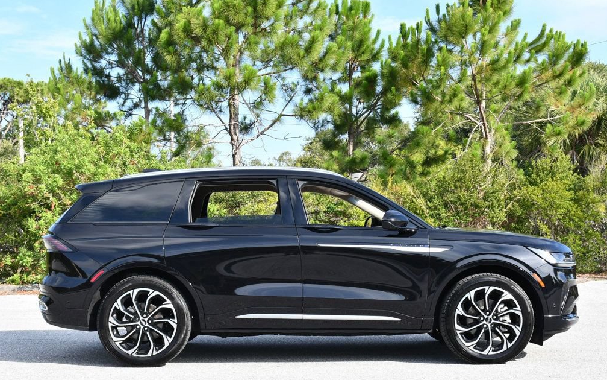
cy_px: 203
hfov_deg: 35.1
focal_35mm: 58
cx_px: 306
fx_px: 959
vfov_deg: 22.4
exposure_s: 1/250
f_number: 7.1
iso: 200
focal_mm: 28
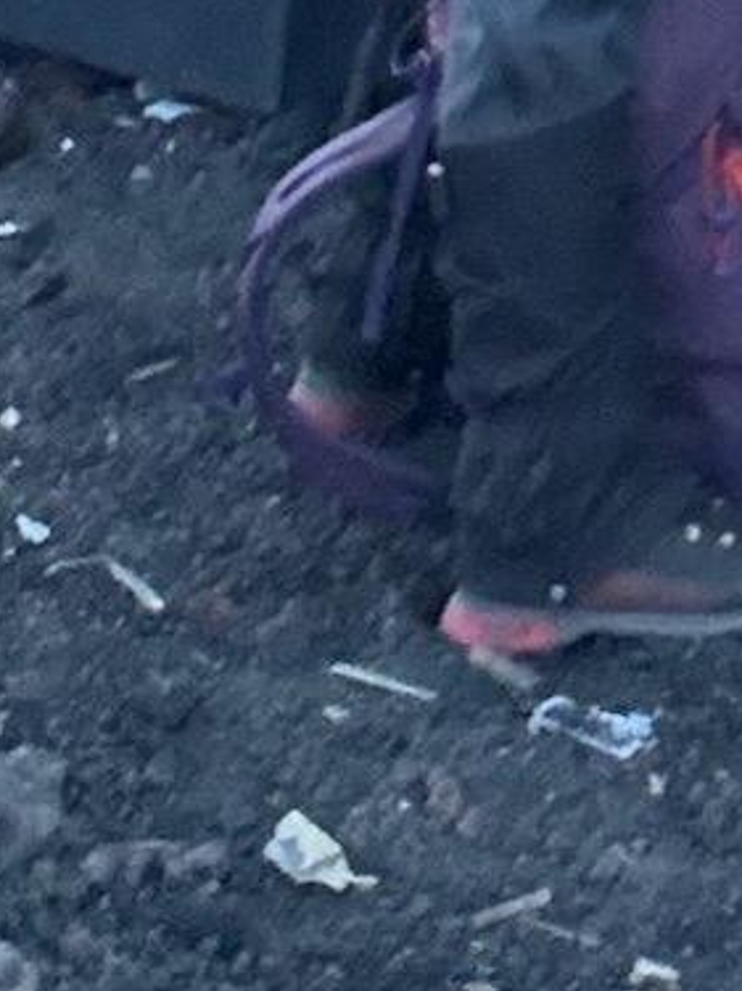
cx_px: 1547
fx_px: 4690
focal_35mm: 164
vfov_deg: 11.0
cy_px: -994
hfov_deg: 8.5
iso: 200
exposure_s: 1/60
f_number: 1.9
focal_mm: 2.69
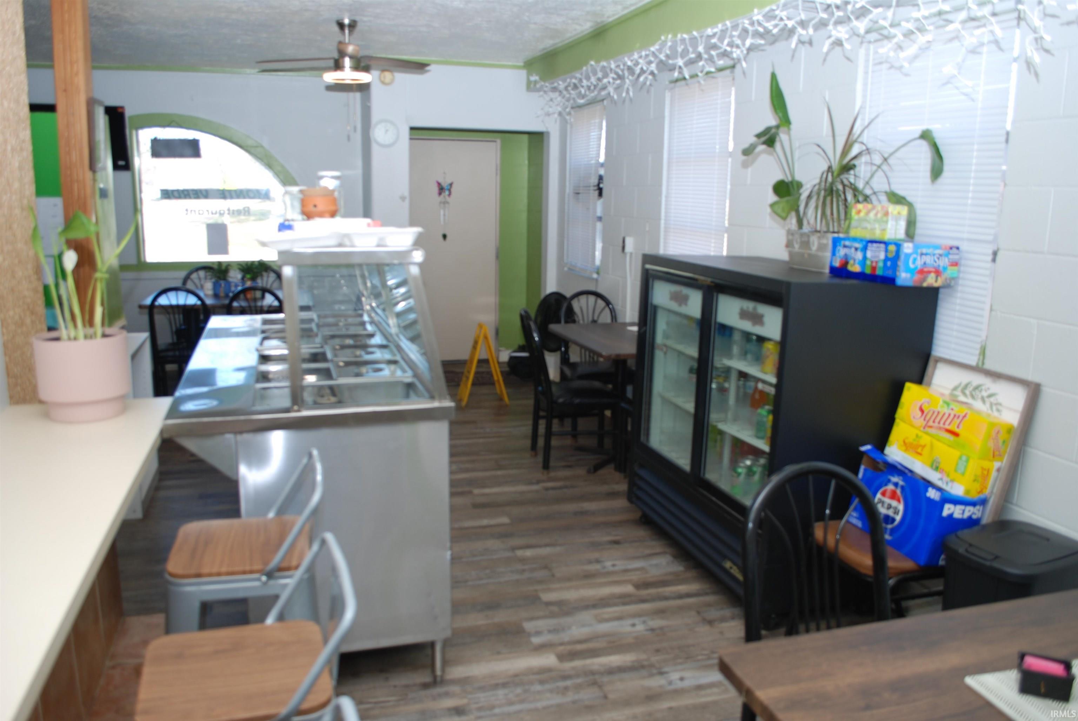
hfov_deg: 67.3
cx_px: 539
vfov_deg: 48.0
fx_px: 809
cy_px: 360
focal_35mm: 27
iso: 100
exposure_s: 1/60
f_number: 4
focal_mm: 18
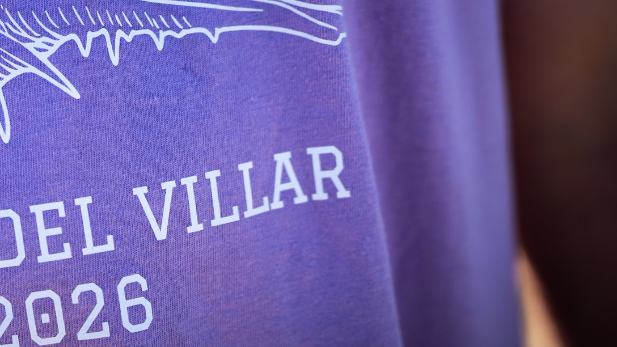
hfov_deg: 29.6
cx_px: 89
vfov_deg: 17.3
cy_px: 63
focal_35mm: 69
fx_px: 1129
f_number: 1.6
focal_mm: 35
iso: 64
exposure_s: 1/8000
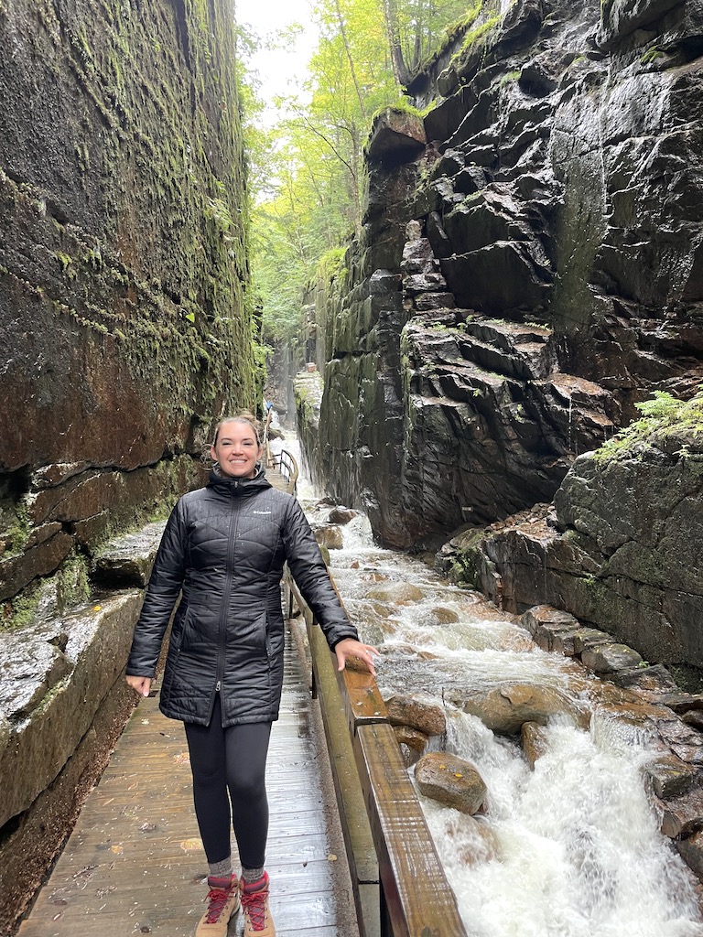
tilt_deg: +5.0
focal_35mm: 26
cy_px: 468
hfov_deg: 53.1
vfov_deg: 67.3
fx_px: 704
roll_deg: +0.6
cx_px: 352
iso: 125
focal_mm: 4.2
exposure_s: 1/60
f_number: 1.6
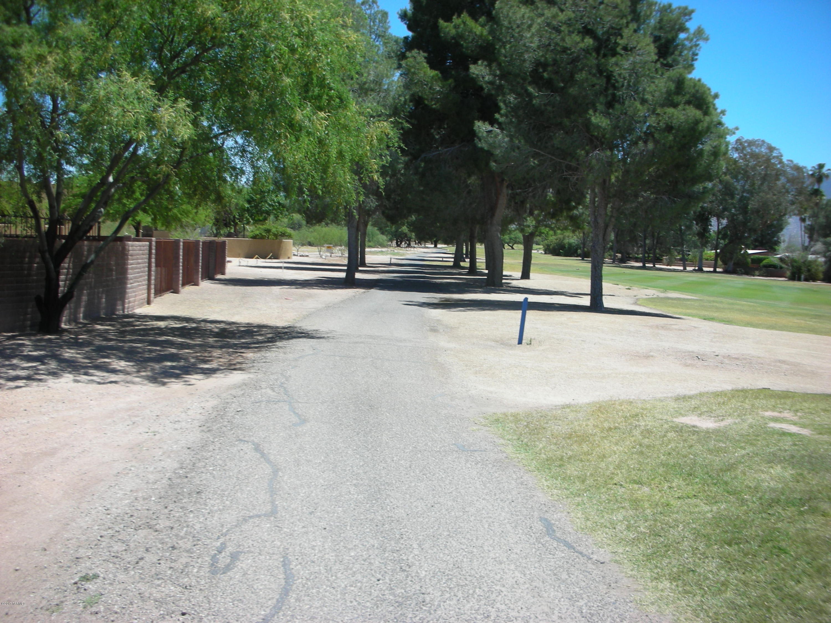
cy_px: 312
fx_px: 840
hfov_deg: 52.6
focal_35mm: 35
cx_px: 416
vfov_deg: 40.7
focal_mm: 5.8
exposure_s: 1/67.1
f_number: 8.5
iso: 50
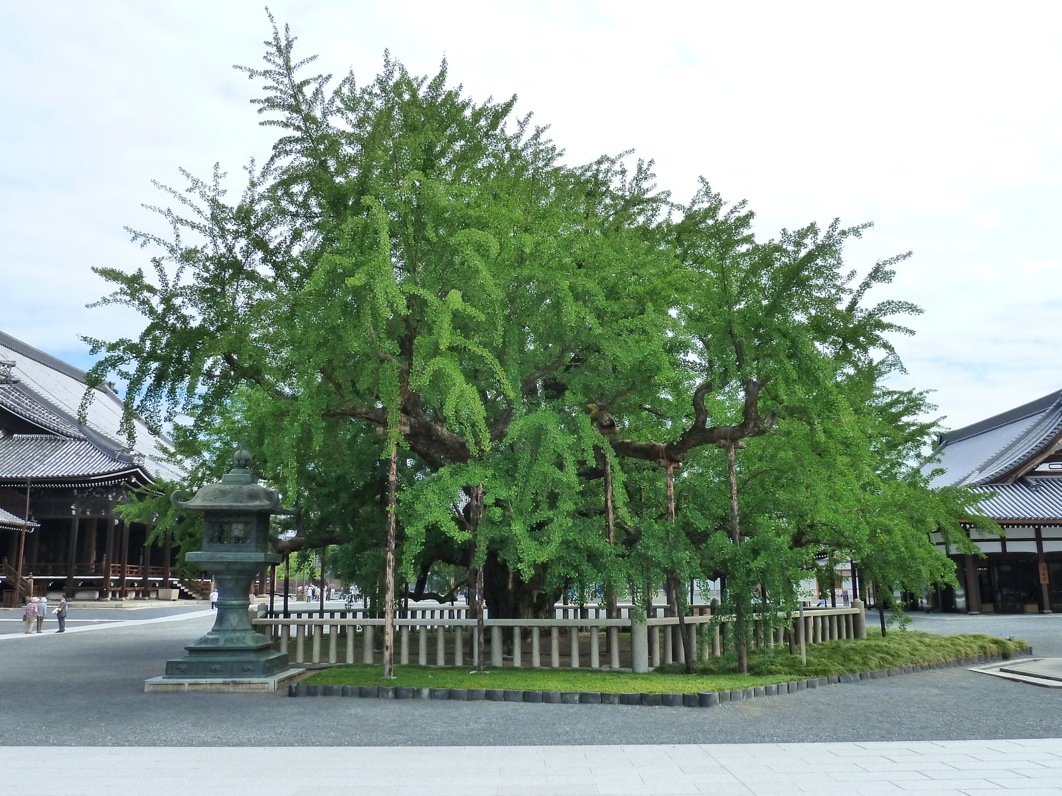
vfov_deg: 46.8
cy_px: 398
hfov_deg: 60.0
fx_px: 920
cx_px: 531
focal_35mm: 30
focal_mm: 5
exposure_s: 1/500
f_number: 4
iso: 200
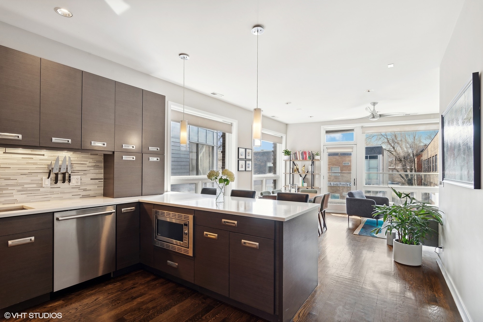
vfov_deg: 70.5
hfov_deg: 93.3
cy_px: 161
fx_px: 228
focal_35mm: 17
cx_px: 242
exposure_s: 1/20
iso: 200
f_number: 8
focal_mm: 17
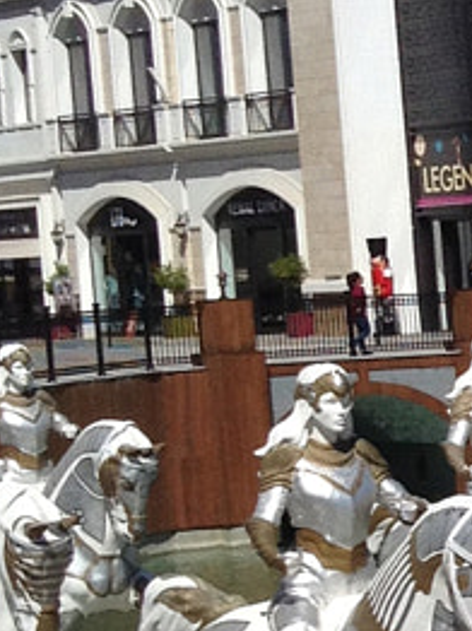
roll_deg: +3.1
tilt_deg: -7.7
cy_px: 576
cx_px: 1414
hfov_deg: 6.4
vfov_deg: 9.2
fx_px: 3897
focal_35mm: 214
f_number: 2.4
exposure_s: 1/3953
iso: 50
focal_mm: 4.28
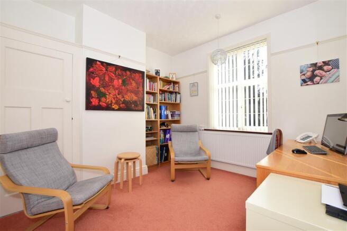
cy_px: 116
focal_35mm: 15
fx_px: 145
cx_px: 174
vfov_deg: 77.3
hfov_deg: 100.4
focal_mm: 10
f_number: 7.1
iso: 400
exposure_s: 1/200
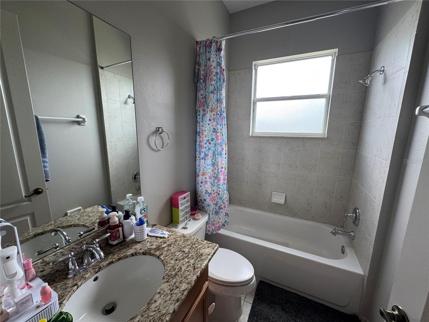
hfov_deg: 102.1
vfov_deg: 85.7
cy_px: 161
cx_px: 214
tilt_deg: -11.6
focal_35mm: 14
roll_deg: -1.3
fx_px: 174
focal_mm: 2.22
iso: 125
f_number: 2.2
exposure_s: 1/99
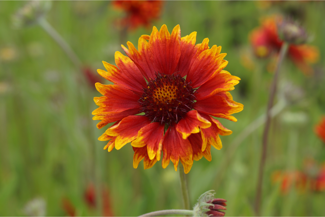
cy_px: 108
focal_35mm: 150
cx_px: 162
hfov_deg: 13.7
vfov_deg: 9.1
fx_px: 1354
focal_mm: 100
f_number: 5
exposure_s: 1/250
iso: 100
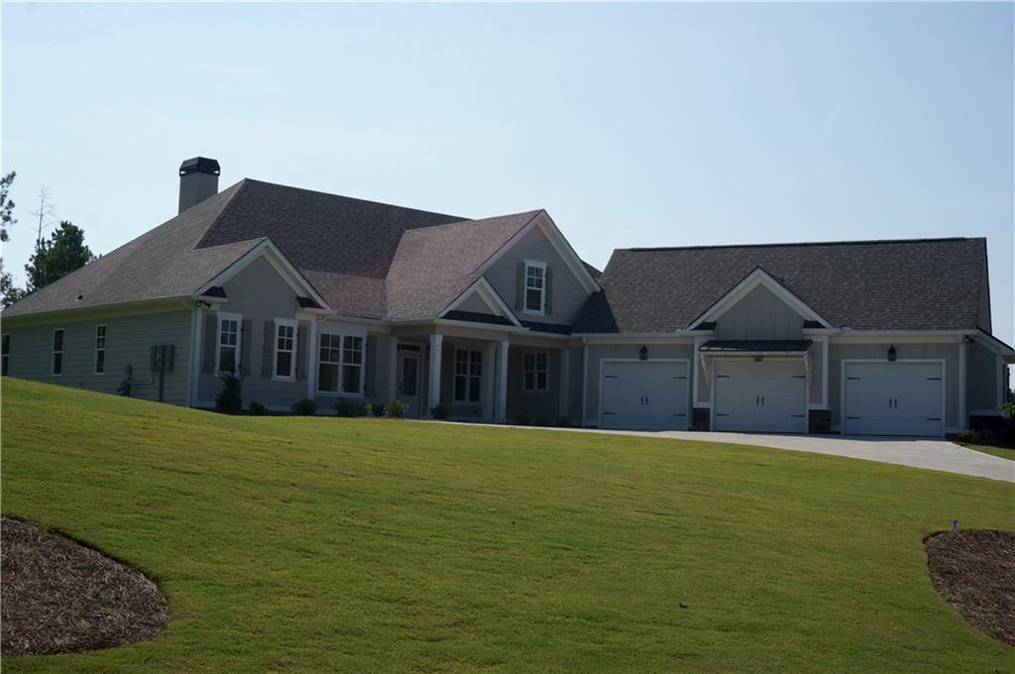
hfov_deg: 42.4
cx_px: 508
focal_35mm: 46
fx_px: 1309
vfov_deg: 28.9
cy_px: 337
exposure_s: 1/160
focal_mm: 31
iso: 100
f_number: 16
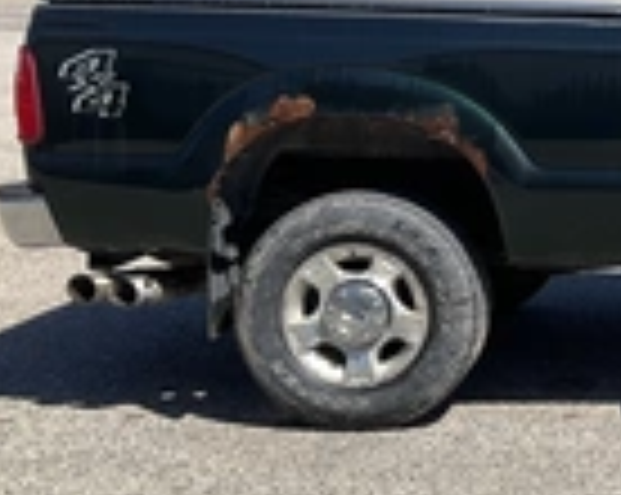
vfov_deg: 18.5
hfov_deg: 20.9
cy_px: 99
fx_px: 1505
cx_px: 837
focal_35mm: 82
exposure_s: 1/1342
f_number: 1.8
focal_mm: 3
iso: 25
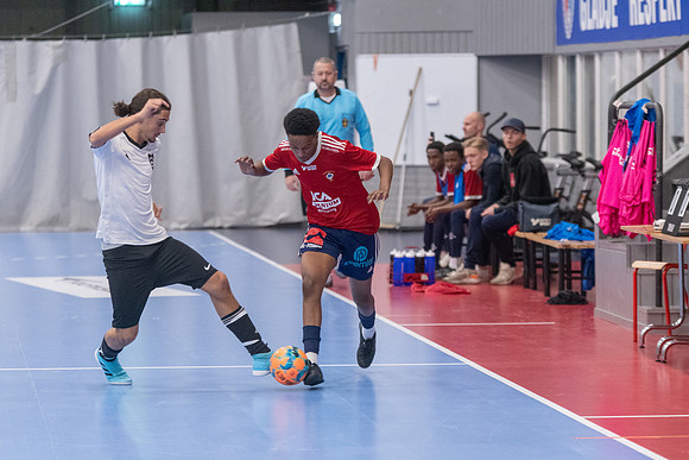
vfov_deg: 7.0
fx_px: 3733
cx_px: 344
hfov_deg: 10.5
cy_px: 230
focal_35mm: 195
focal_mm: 130
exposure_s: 1/500
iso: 4500
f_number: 3.2
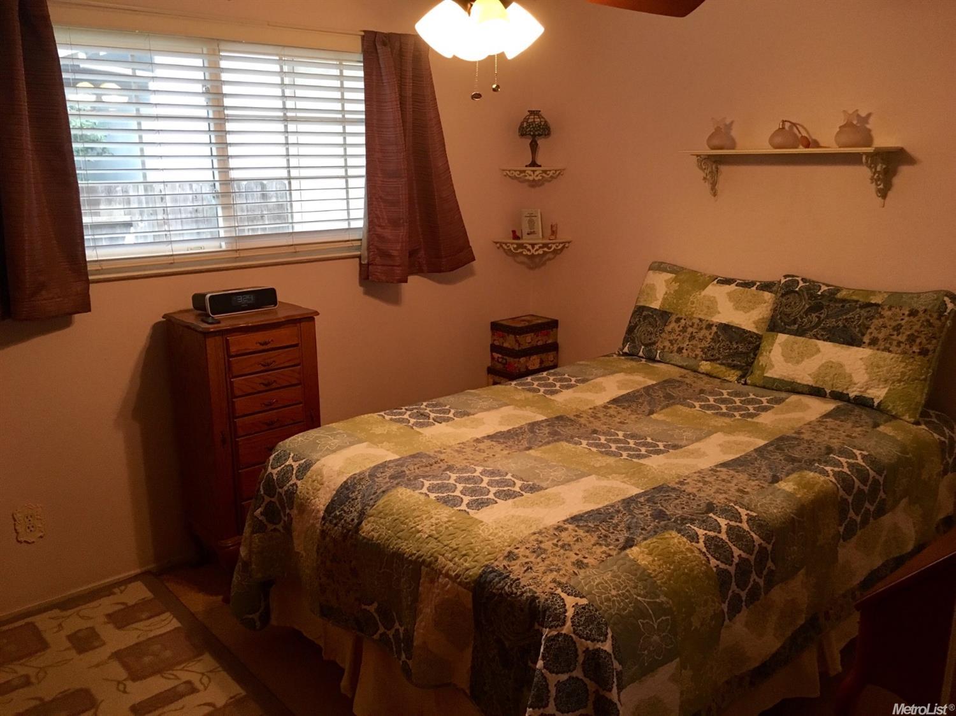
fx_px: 801
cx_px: 478
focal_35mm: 29
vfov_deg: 48.2
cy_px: 358
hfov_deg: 61.7
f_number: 2.2
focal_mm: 4.15
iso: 125
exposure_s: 1/30
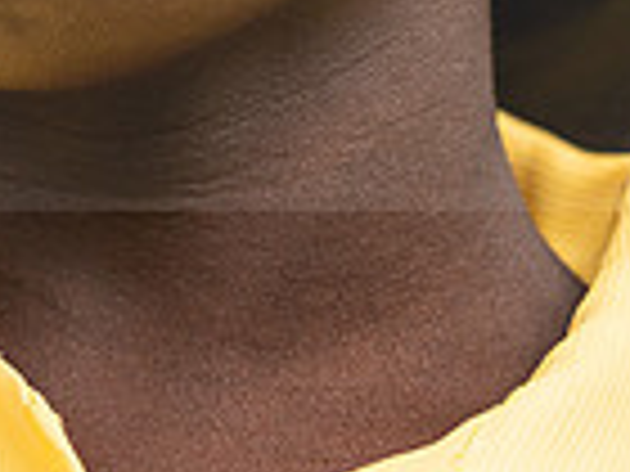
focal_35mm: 795
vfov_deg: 1.9
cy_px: -227
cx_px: -414
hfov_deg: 2.5
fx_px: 14469
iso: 100
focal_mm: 200
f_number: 4
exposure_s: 1/200
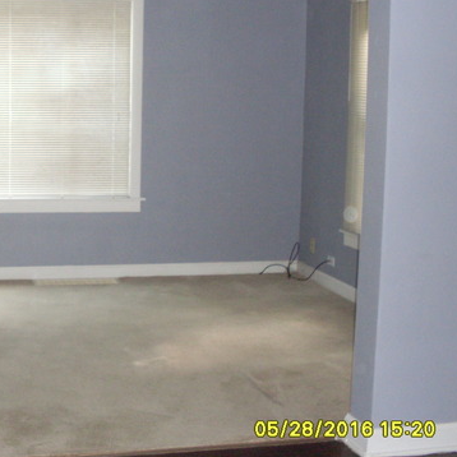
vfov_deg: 28.5
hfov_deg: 27.9
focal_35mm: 60
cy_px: 183
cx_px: 75
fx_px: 896
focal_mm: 6.3
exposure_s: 1/45
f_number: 2.8
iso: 240
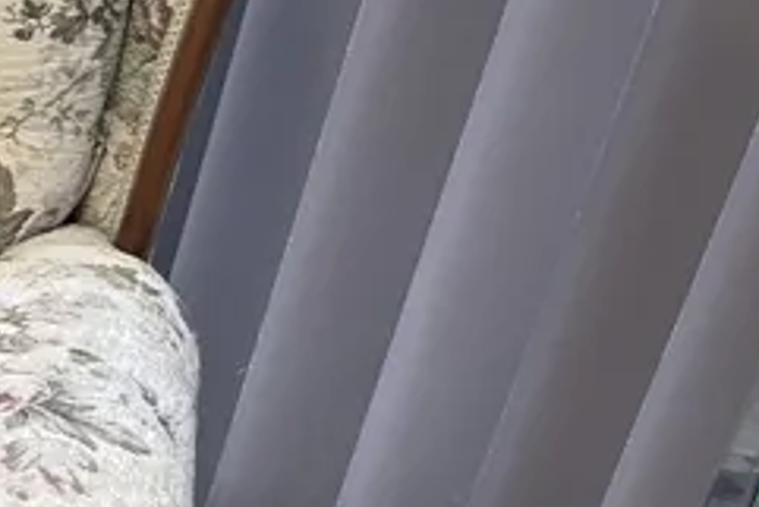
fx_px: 2236
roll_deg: -1.1
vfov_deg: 12.9
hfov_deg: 15.1
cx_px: -813
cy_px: 321
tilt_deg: -29.7
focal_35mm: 106
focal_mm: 6.86
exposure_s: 1/100
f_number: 1.78
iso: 125
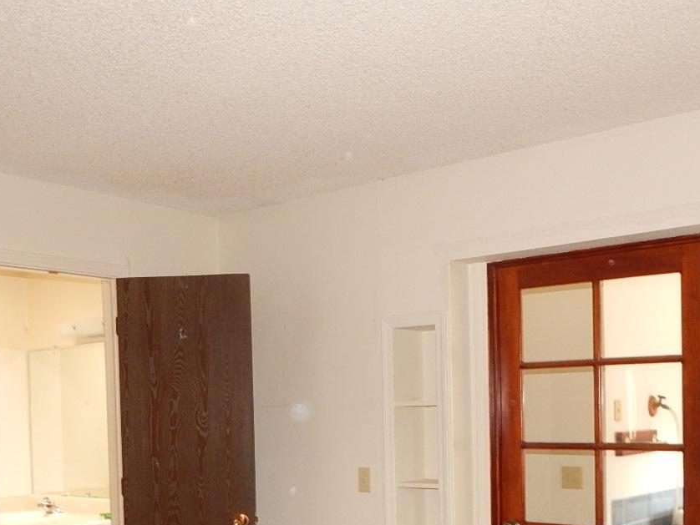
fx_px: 850
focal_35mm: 42
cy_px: 431
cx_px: 382
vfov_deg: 33.2
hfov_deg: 44.7
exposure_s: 1/30
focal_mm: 4
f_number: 3
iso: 250
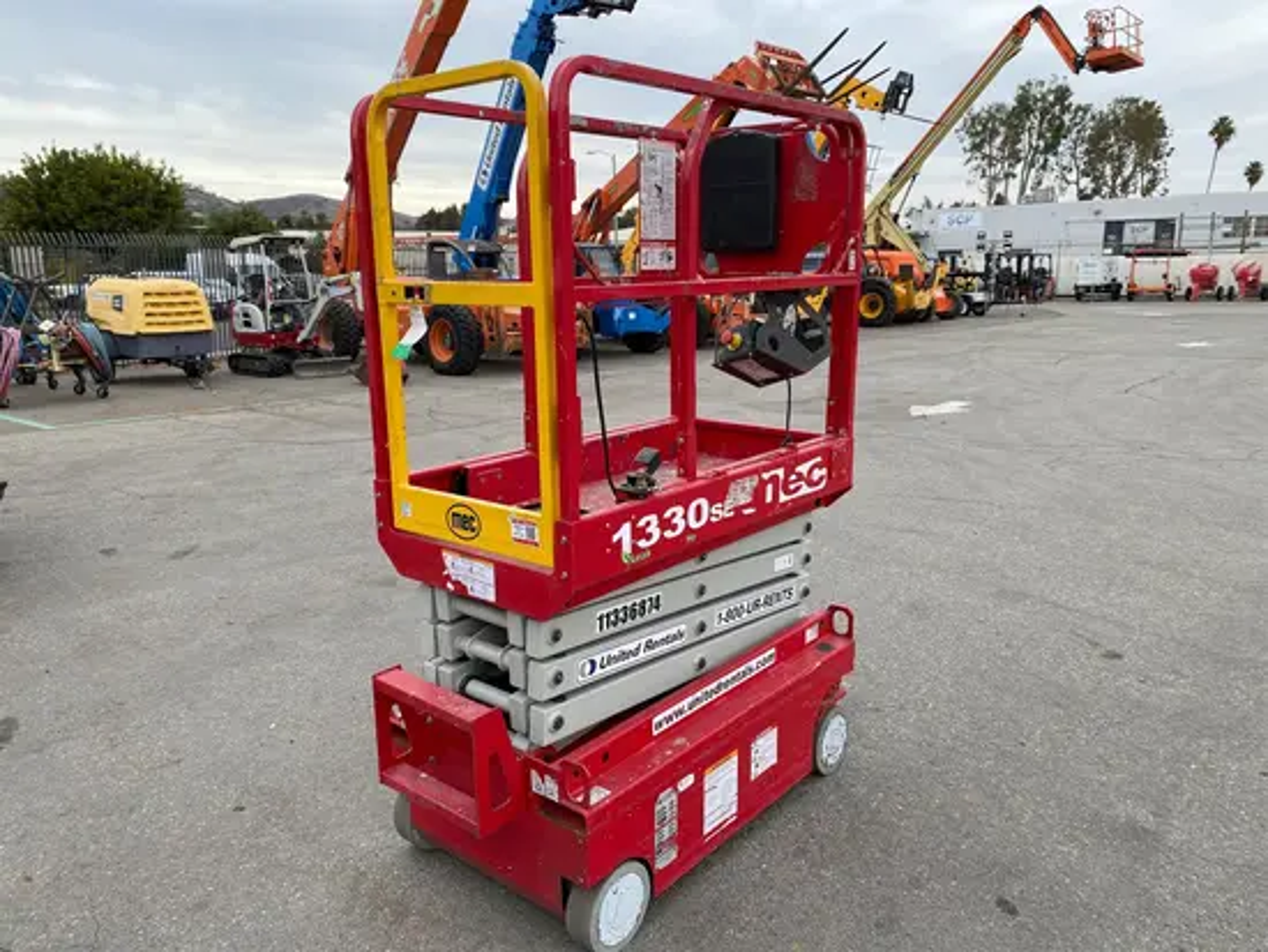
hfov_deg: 67.3
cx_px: 634
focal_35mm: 26
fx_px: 953
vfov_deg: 53.1
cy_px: 476
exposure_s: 1/269
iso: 32
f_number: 1.8
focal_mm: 4.25
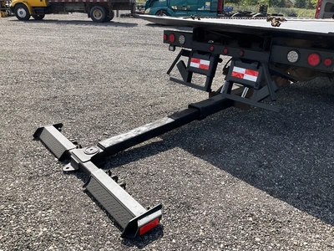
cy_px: 126
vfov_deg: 48.2
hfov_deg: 61.7
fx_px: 280
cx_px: 167
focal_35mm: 29
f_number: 1.8
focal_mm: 3
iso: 25
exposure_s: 1/978
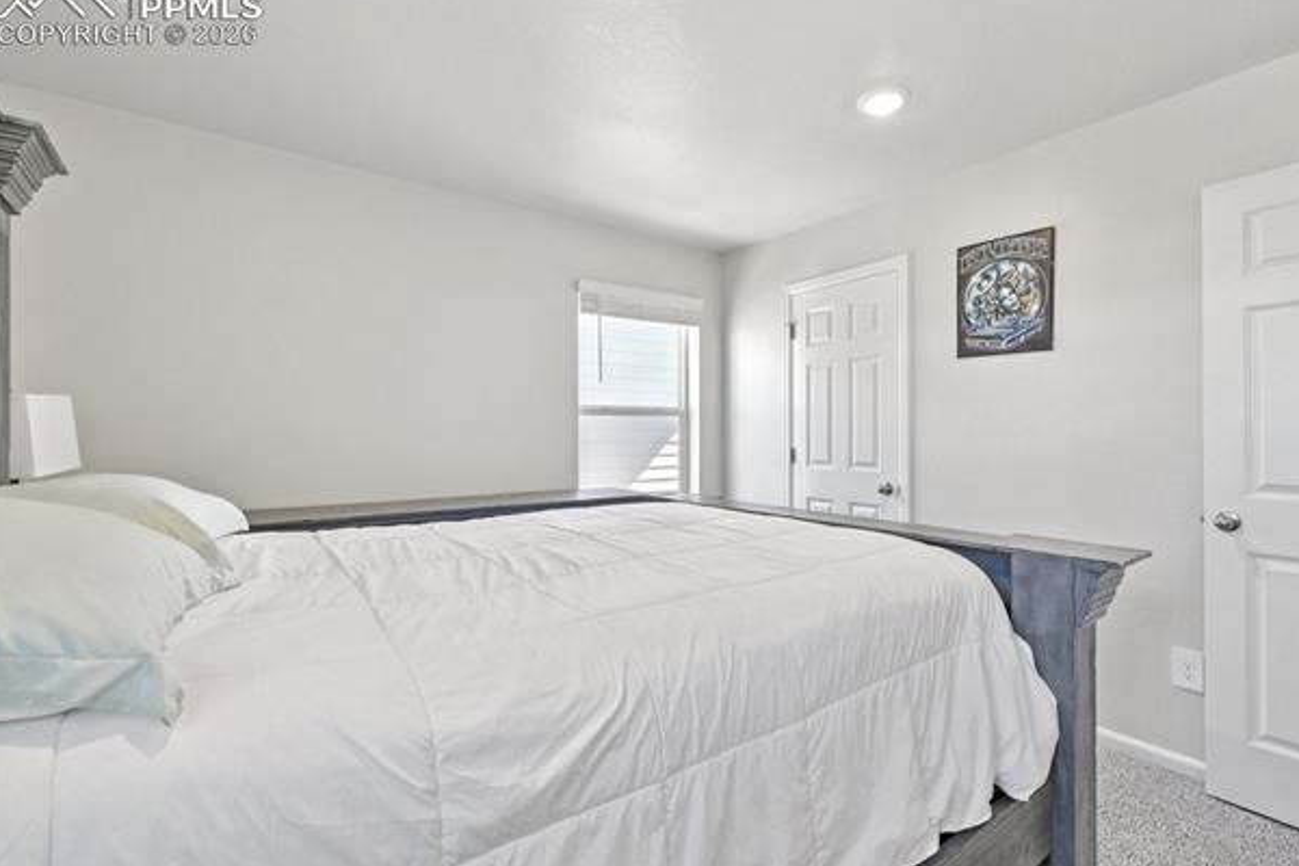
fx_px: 577
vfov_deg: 73.7
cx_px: 684
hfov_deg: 96.6
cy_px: 431
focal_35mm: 16
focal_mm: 10
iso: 800
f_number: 8
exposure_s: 1/10
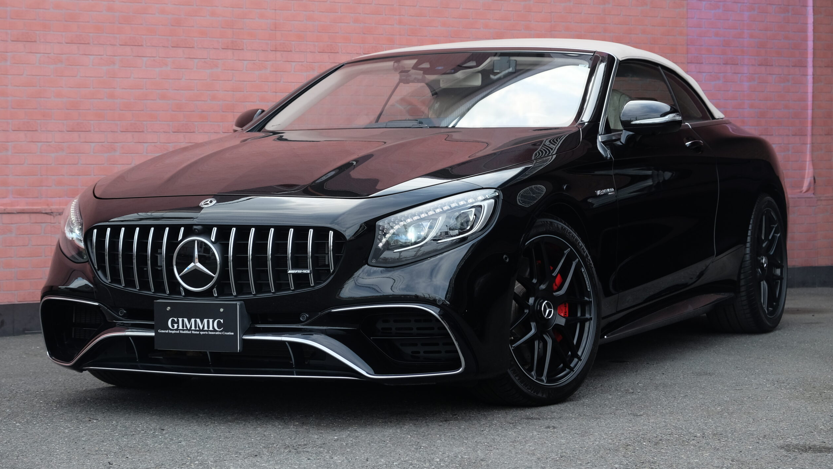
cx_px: 414
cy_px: 219
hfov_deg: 24.2
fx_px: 1944
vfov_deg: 13.7
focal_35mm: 88
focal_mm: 55
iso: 400
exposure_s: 1/320
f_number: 5.6
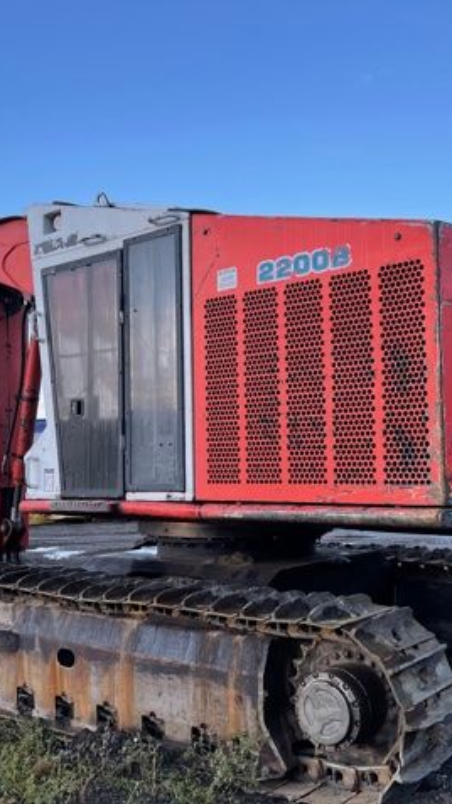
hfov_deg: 31.1
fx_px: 810
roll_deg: +1.5
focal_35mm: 38
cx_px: 260
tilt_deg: +5.2
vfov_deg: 52.8
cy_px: 401
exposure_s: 1/498
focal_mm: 5.1
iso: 32
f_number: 1.6
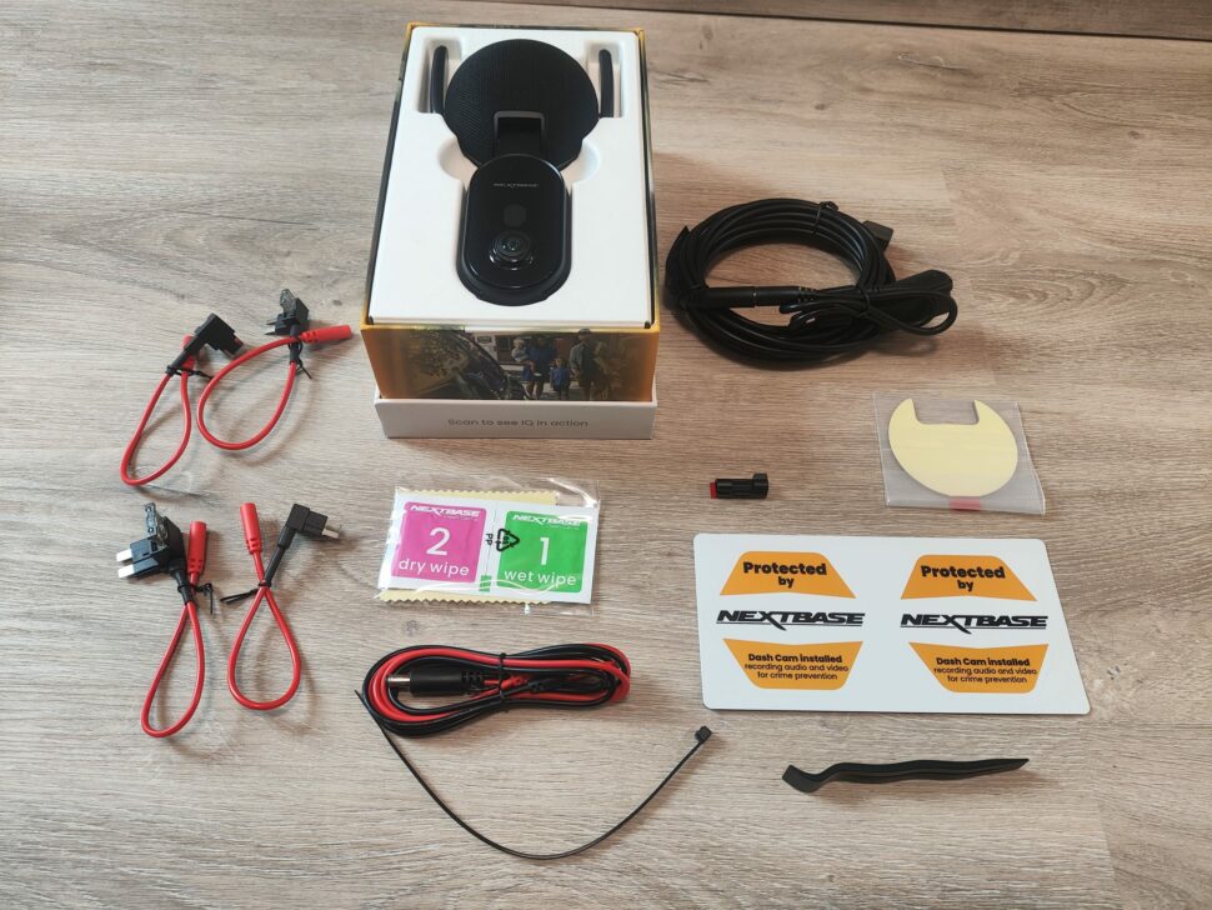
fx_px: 841
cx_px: 606
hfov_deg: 71.6
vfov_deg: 56.8
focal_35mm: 24
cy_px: 455
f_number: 1.8
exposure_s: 1/50
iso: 185
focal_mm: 4.68
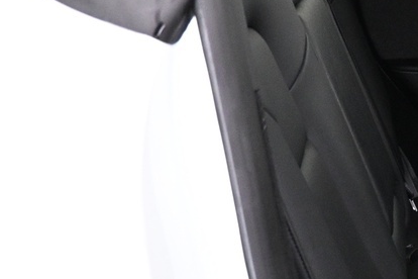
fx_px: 1091
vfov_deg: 14.5
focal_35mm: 94
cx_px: 681
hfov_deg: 18.4
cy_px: 79
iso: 1600
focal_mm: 16
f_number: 3.5
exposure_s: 1/15
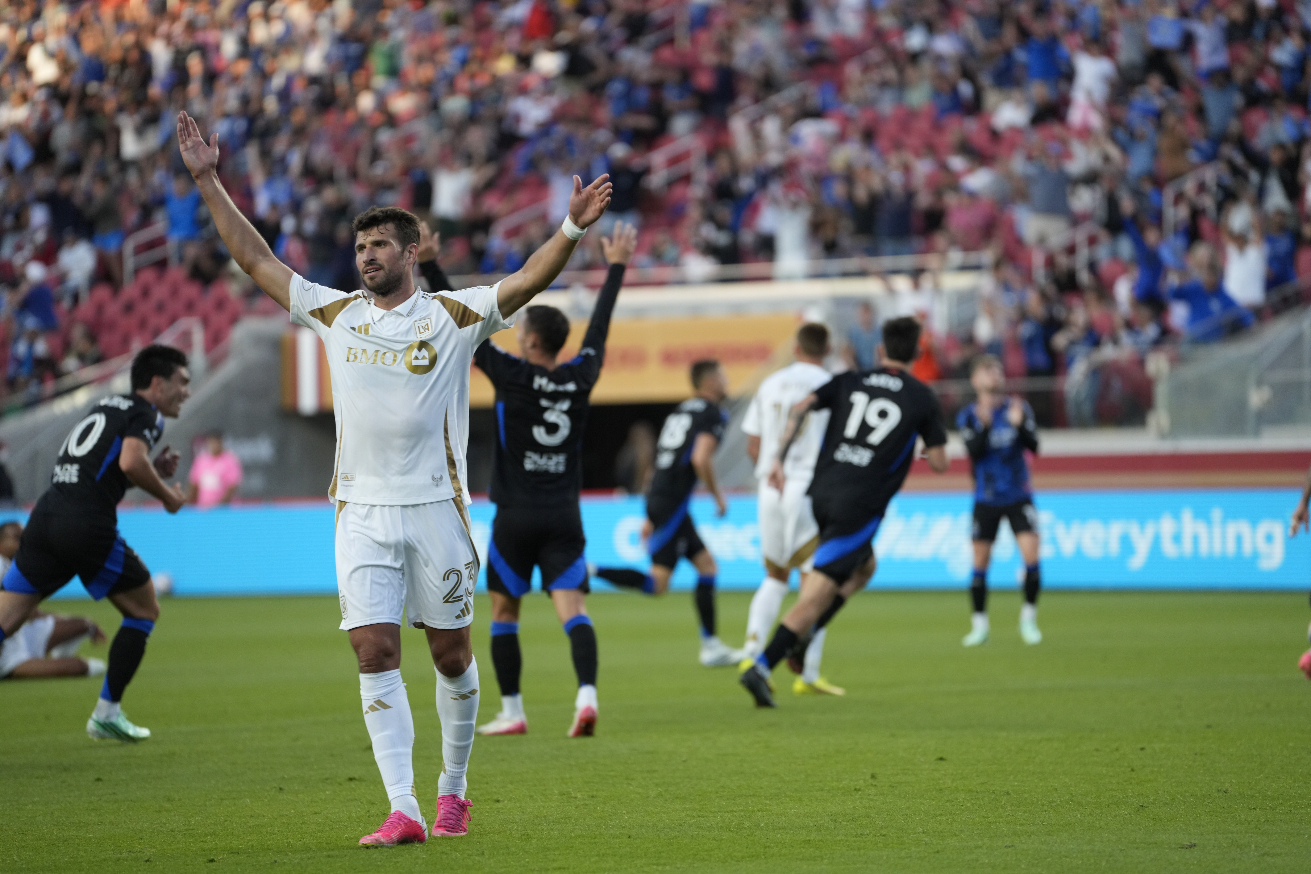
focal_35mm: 200
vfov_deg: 6.9
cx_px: 656
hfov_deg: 10.3
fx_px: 7283
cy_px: 437
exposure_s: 1/1600
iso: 800
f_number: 3.2
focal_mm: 200
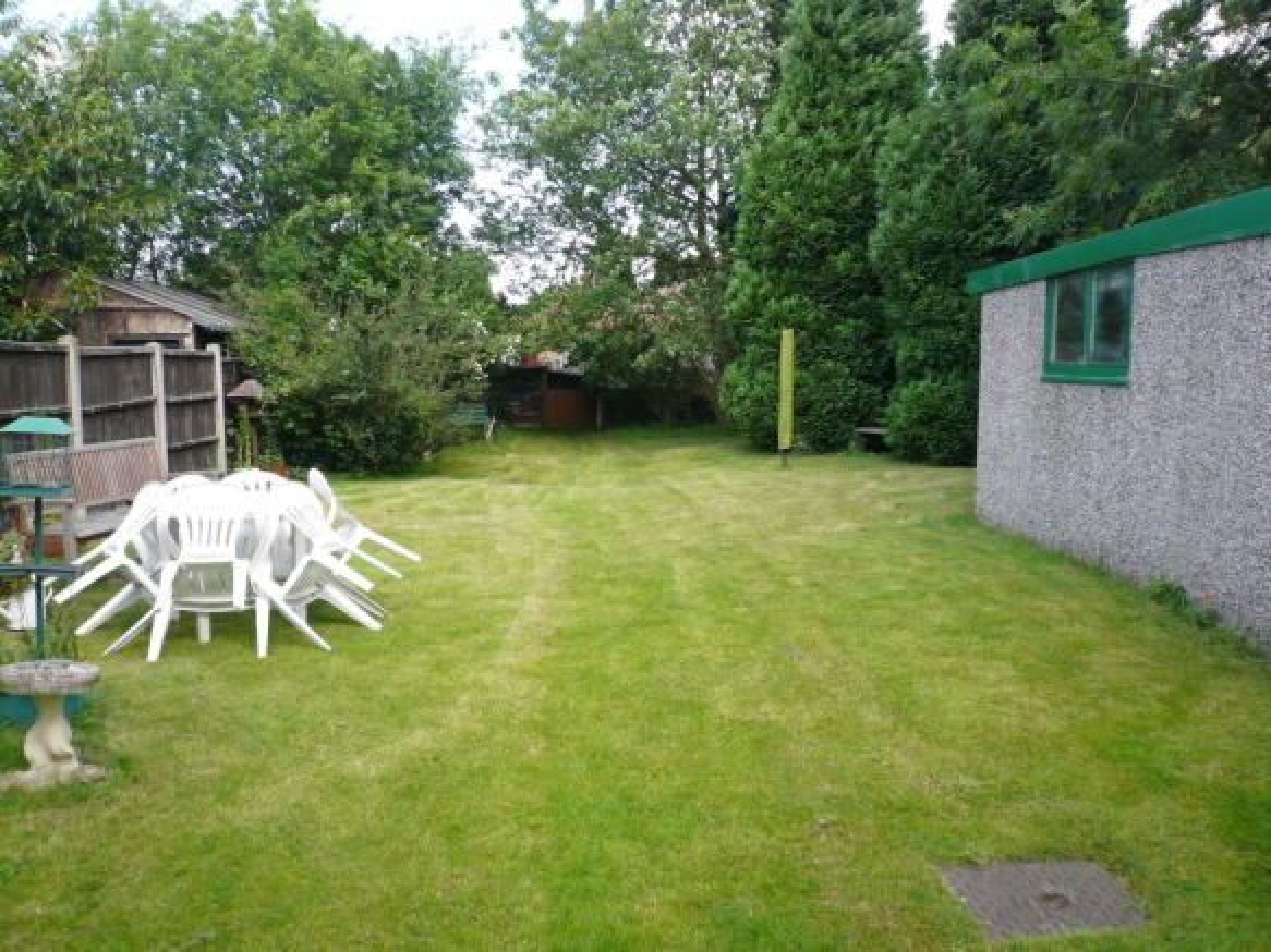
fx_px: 1028
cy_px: 476
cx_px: 636
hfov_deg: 63.5
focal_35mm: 28
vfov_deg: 49.7
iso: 100
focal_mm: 4.6
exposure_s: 1/320
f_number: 2.8
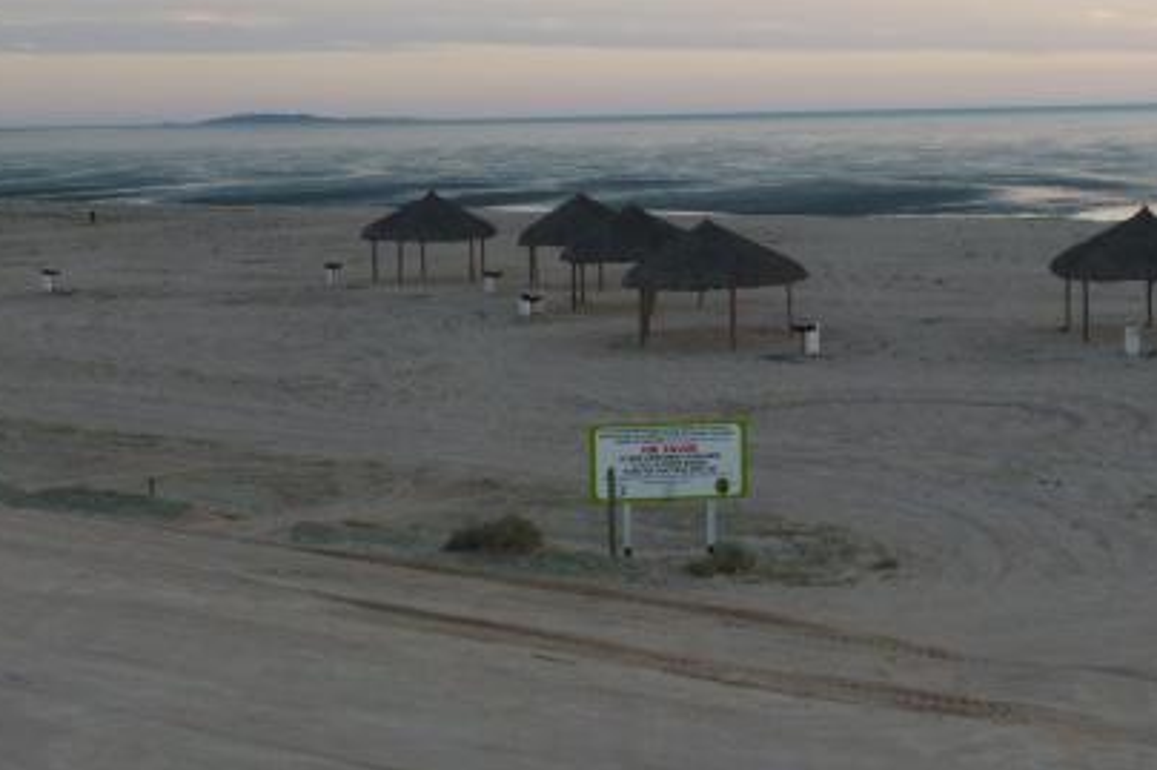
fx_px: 1960
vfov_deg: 22.2
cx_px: 759
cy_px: 269
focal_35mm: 61
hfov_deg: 32.7
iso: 80
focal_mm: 6.1
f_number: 3.6
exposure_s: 1/50
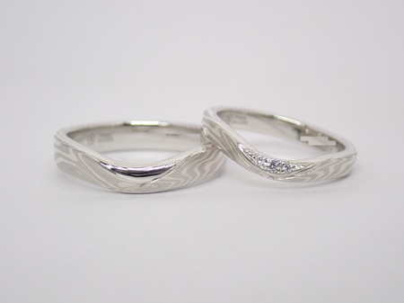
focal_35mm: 77
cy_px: 152
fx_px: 898
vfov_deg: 19.1
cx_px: 202
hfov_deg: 25.3
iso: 200
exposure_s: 1/125
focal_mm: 13.65
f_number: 4.1
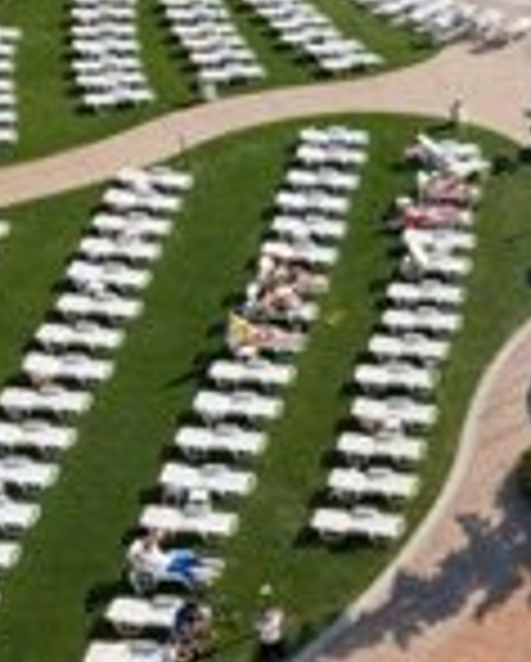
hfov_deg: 16.2
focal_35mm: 84
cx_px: 873
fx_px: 1647
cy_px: 324
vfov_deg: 22.7
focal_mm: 22
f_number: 8
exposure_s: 1/250
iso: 100
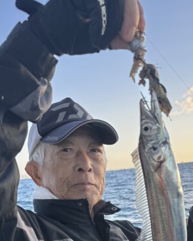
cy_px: 253
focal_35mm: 51
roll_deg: +5.2
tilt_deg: -12.6
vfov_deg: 32.9
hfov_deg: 29.6
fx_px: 364
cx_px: 117
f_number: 1.78
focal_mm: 6.76
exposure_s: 1/562
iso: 80
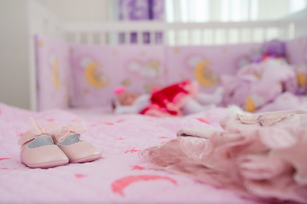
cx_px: 139
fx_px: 393
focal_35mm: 46
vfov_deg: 29.1
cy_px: 92
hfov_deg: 42.6
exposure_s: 1/250
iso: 200
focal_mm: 42
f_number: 3.2
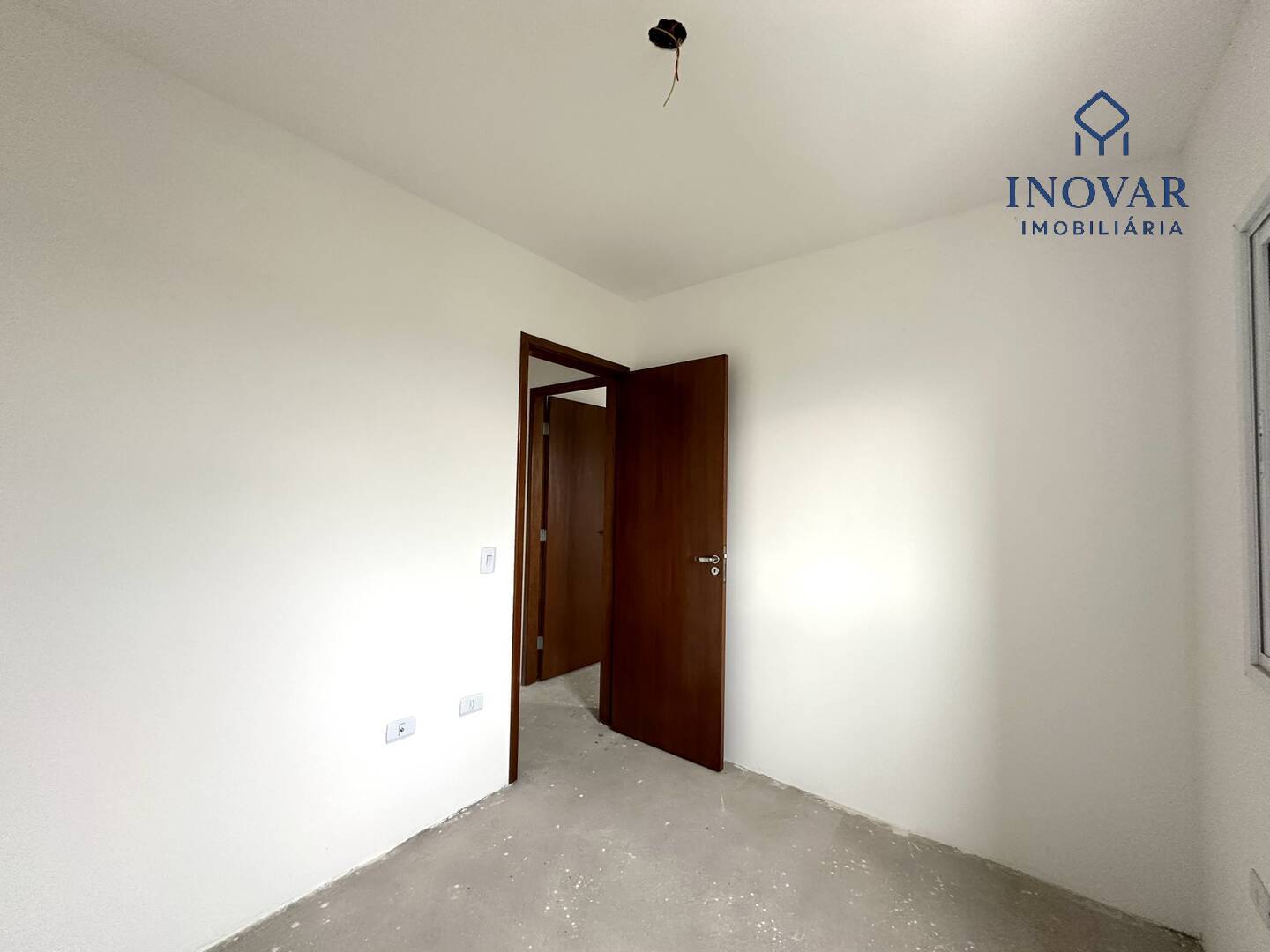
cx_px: 635
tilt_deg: +1.8
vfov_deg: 85.7
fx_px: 514
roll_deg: -0.7
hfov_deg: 102.1
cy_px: 476
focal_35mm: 14
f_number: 2.2
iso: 200
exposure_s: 1/99
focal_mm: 2.22
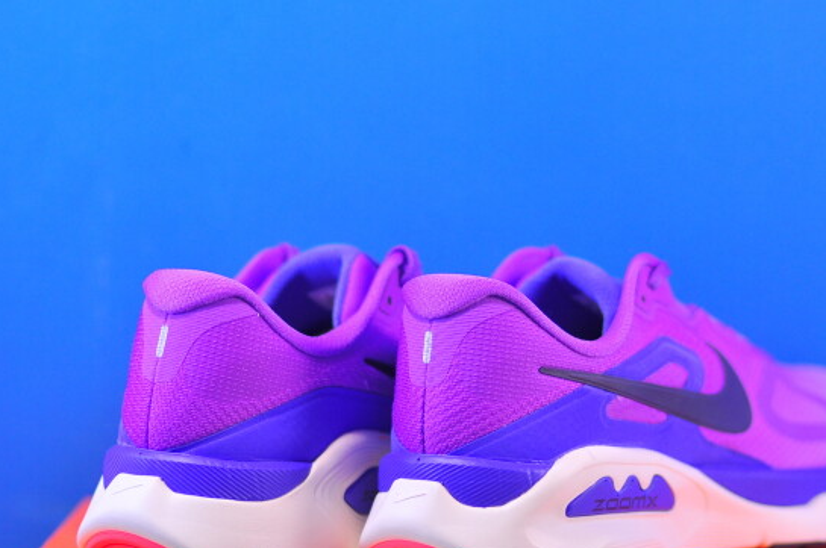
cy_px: 269
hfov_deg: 18.6
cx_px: 476
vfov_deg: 12.4
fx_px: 2521
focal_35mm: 110
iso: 250
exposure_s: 1/320
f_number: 2
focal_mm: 50
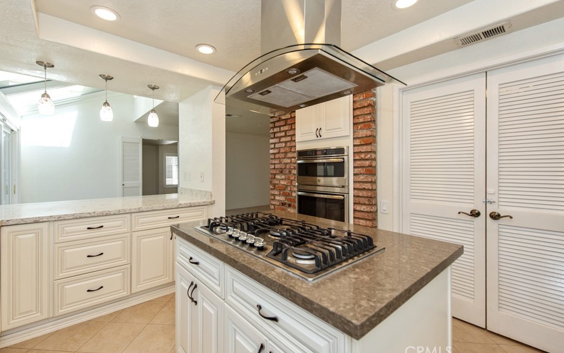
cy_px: 162
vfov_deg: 74.7
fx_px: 231
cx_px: 270
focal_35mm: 15
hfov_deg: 101.4
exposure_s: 1/125
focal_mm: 14
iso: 320
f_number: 5.6
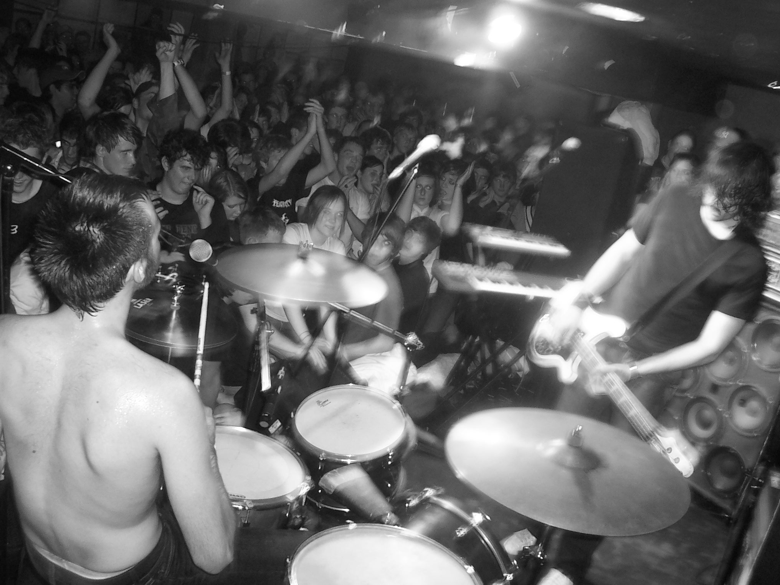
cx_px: 390
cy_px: 292
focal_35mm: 37
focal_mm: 5.6
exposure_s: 1/3
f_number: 2.8
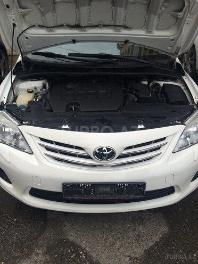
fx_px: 221
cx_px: 99
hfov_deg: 48.2
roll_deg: +2.1
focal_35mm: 29
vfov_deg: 61.7
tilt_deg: -32.2
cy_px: 132
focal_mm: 4.15
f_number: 2.2
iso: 32
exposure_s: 1/1642
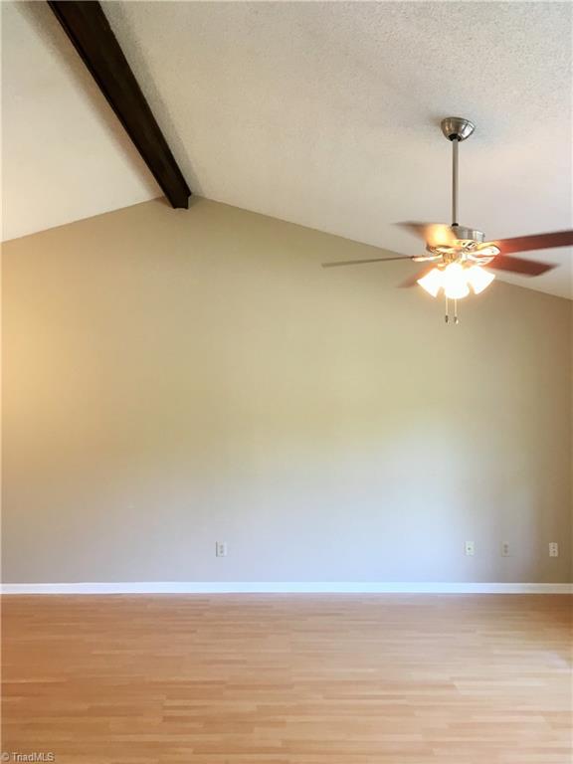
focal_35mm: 29
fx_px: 640
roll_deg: -0.5
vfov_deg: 61.7
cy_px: 382
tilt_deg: -0.8
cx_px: 286
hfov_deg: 48.2
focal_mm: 4.15
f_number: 2.2
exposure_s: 1/30
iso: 64
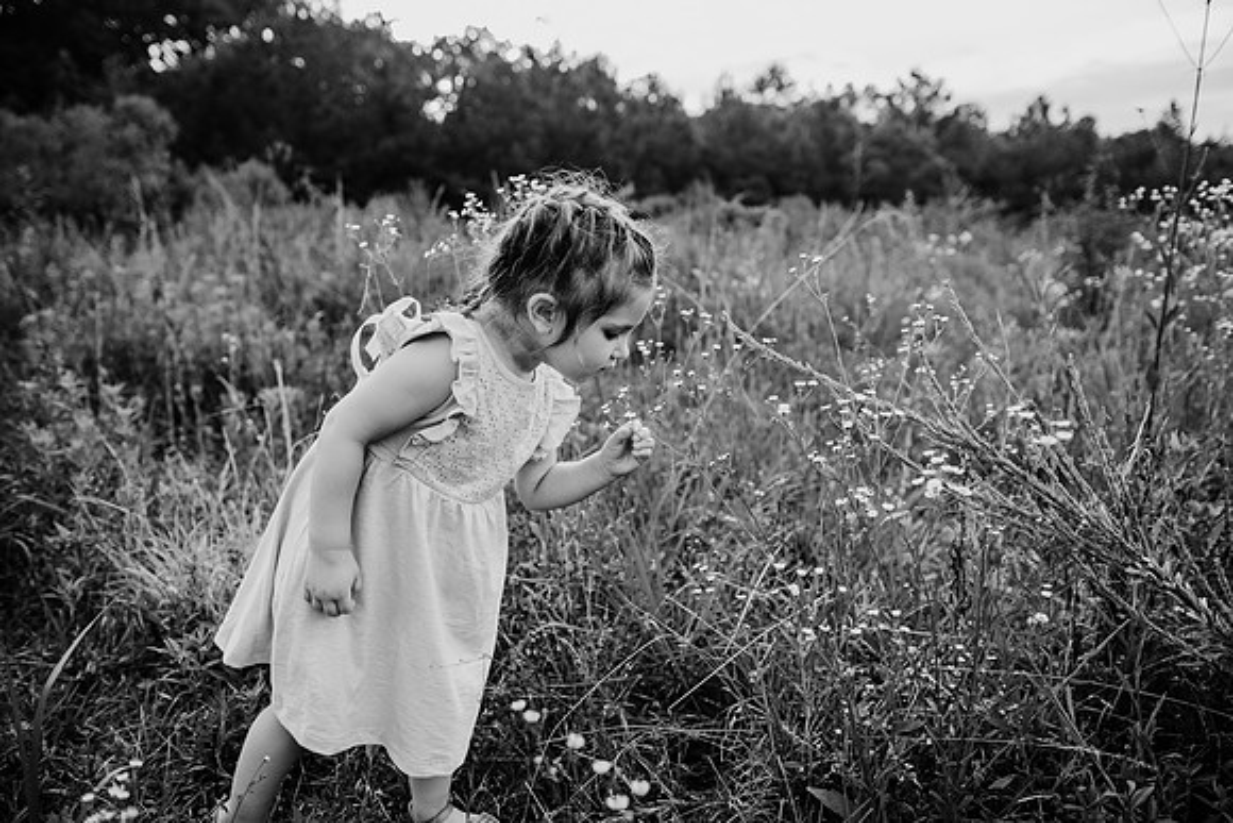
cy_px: 412
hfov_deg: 73.7
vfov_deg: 53.2
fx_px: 822
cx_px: 616
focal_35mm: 24
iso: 160
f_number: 2.8
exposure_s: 1/500
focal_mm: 24
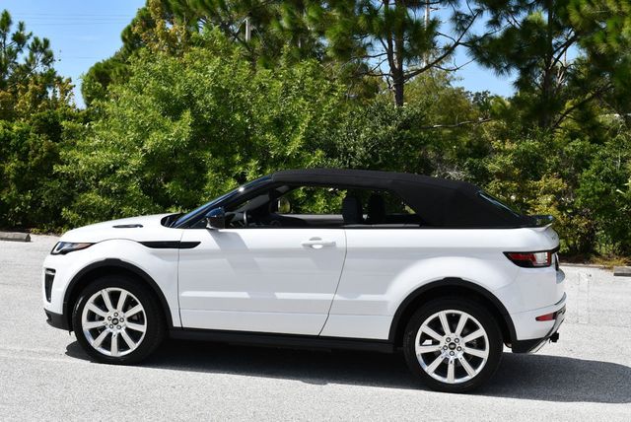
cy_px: 211
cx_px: 316
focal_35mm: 64
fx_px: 1123
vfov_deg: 21.3
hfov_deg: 31.4
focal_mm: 32
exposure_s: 1/250
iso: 100
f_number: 8
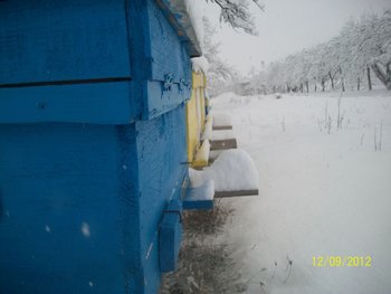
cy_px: 147
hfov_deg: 56.8
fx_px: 362
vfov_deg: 44.2
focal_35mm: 32
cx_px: 196
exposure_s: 1/500
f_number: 2.9
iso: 80
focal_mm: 5.7
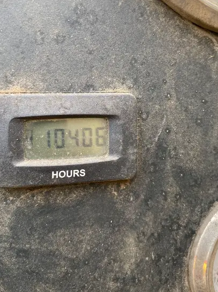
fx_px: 294
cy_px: 118
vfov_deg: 52.3
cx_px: 113
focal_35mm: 35
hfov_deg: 40.6
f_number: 1.8
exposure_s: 1/122
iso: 64
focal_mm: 4.25
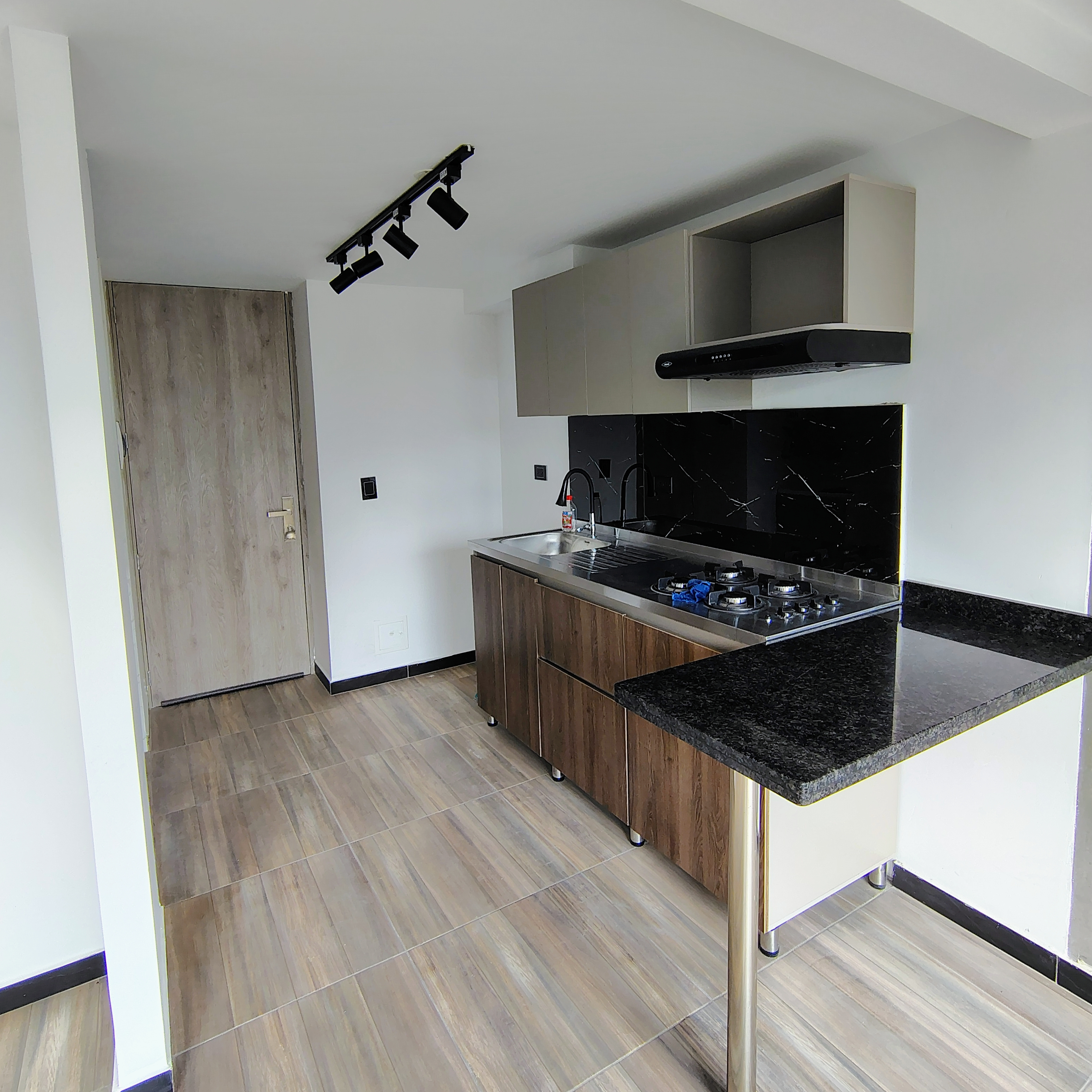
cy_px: 490
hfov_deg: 77.7
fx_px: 678
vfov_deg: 77.4
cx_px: 545
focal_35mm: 19
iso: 204
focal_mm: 2.13
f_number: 2.2
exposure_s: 1/120
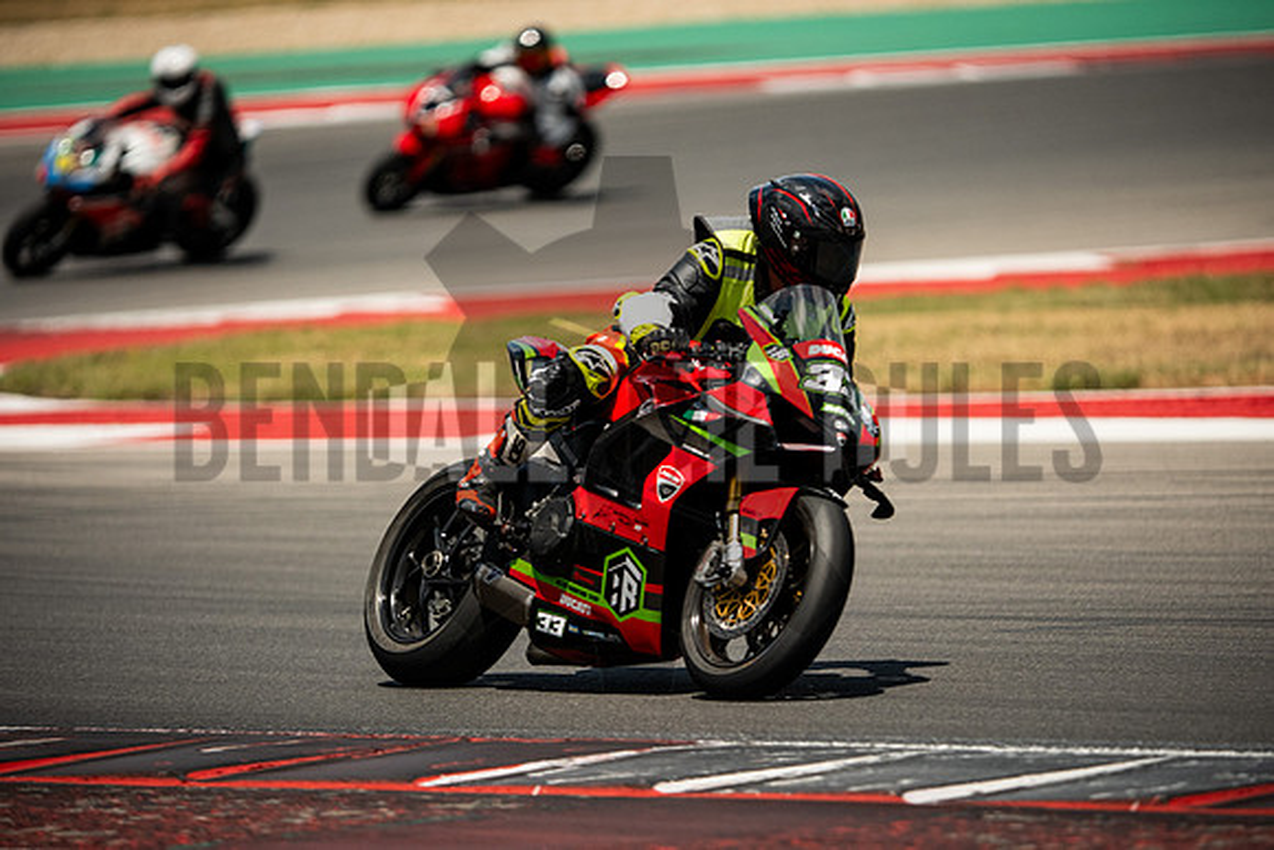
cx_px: 637
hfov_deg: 6.9
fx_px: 10619
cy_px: 425
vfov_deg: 4.6
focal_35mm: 300
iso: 800
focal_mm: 200
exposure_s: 1/1000
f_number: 2
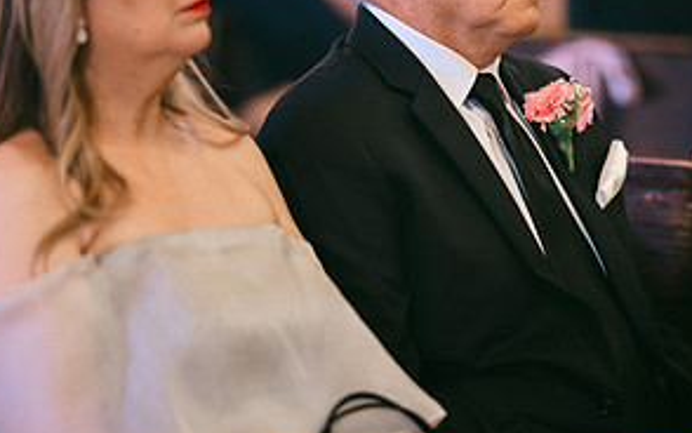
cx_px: 386
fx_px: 3981
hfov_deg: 9.9
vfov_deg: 6.2
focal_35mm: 211
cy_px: 164
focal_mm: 105
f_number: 1.4
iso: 800
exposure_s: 1/250
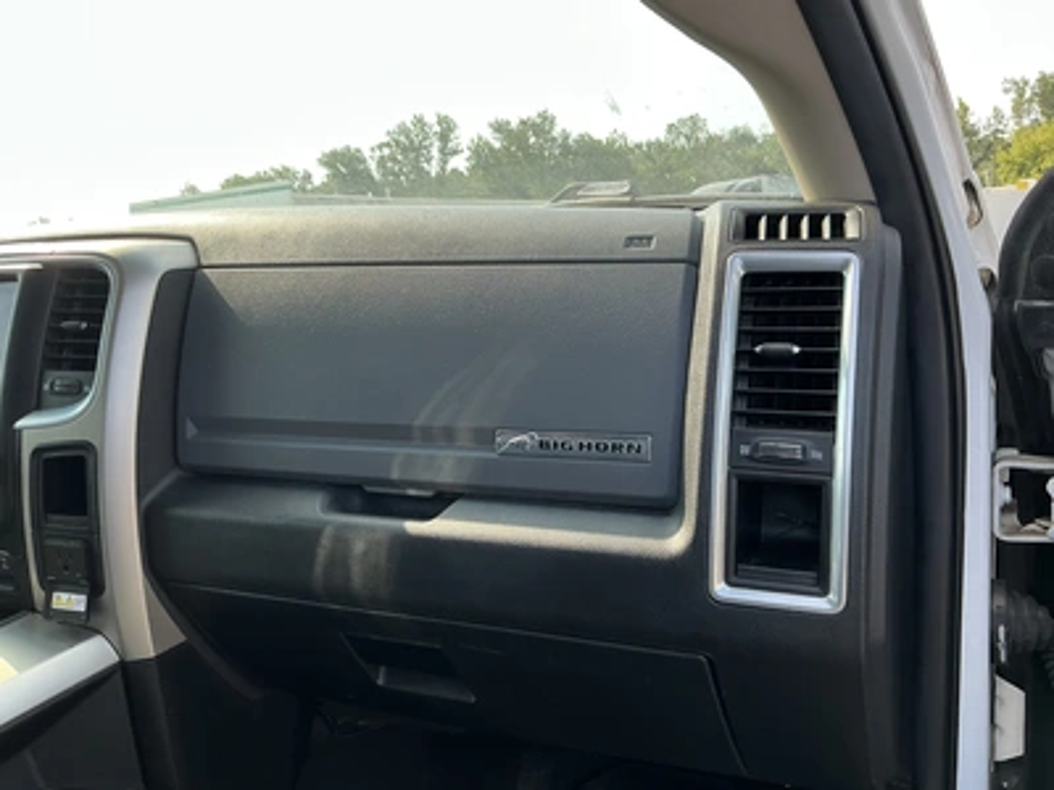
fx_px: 853
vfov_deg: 49.7
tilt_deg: -10.0
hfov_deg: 63.4
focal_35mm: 28
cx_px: 527
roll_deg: +4.6
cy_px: 395
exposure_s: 1/208
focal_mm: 3
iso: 20
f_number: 1.8
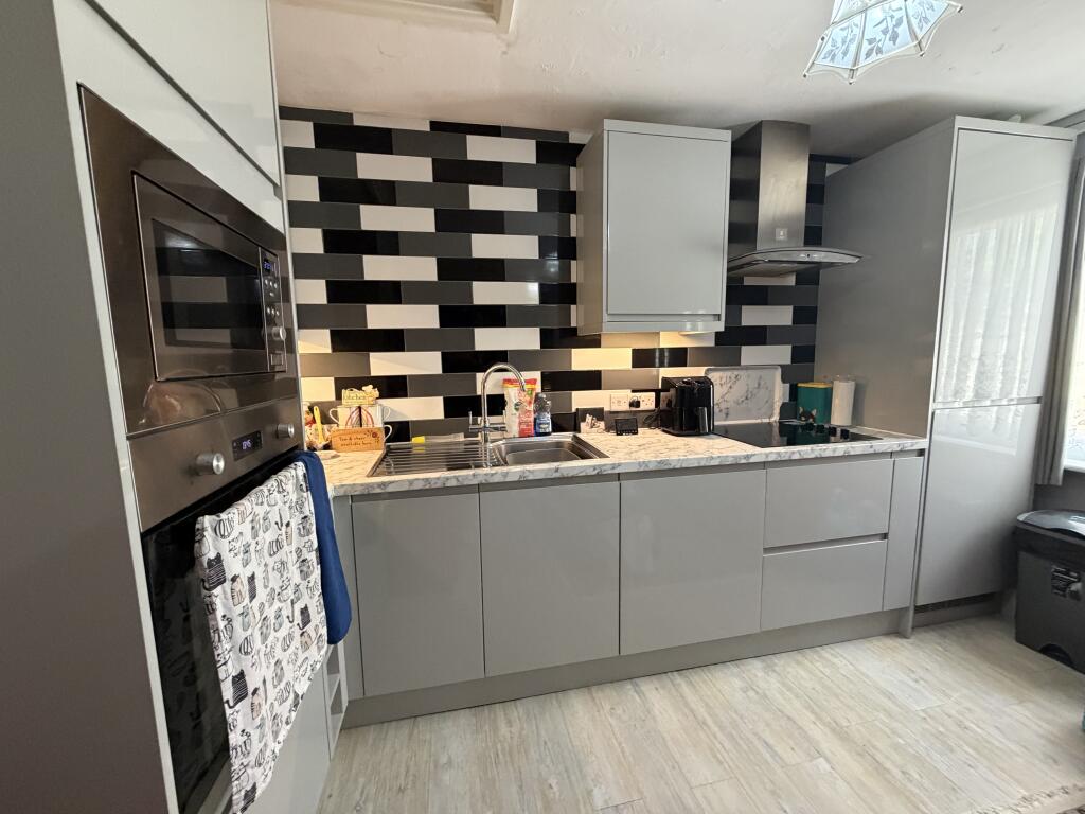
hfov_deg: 102.1
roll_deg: +0.8
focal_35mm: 14
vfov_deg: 85.7
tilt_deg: -7.5
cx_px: 542
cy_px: 407
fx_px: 439
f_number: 2.2
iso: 500
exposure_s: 1/50
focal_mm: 2.22
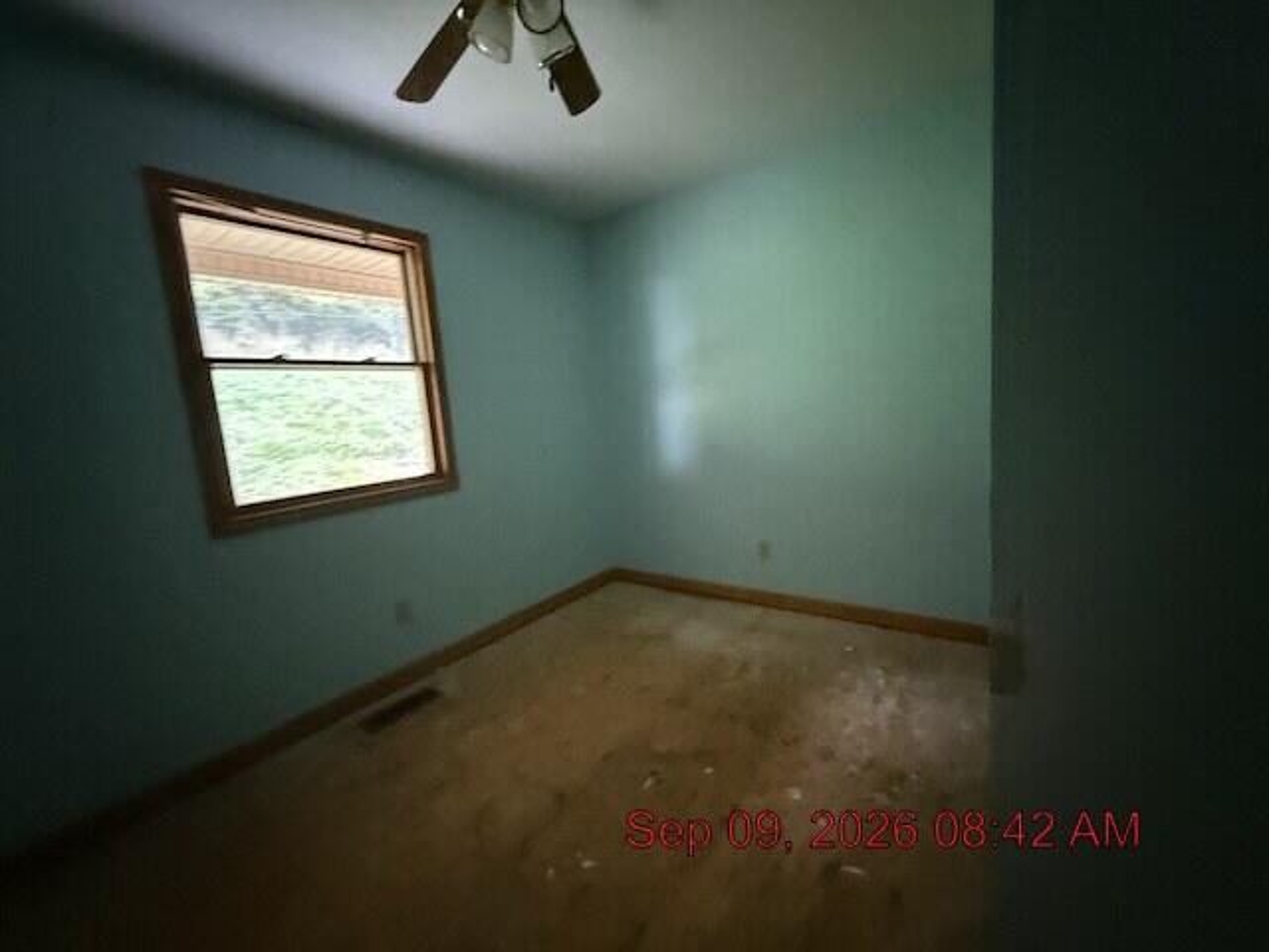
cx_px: 634
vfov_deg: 85.7
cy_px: 476
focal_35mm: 14
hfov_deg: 102.1
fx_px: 513
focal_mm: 2.22
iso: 1600
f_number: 2.2
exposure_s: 1/30
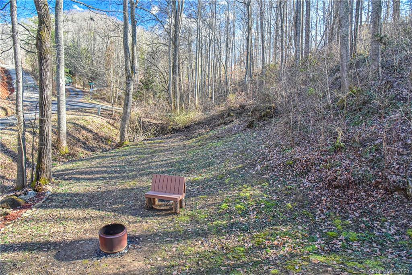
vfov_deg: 53.1
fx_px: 275
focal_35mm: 24
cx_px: 206
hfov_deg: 73.7
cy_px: 138
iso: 4000
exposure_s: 1/160
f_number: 13
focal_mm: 24
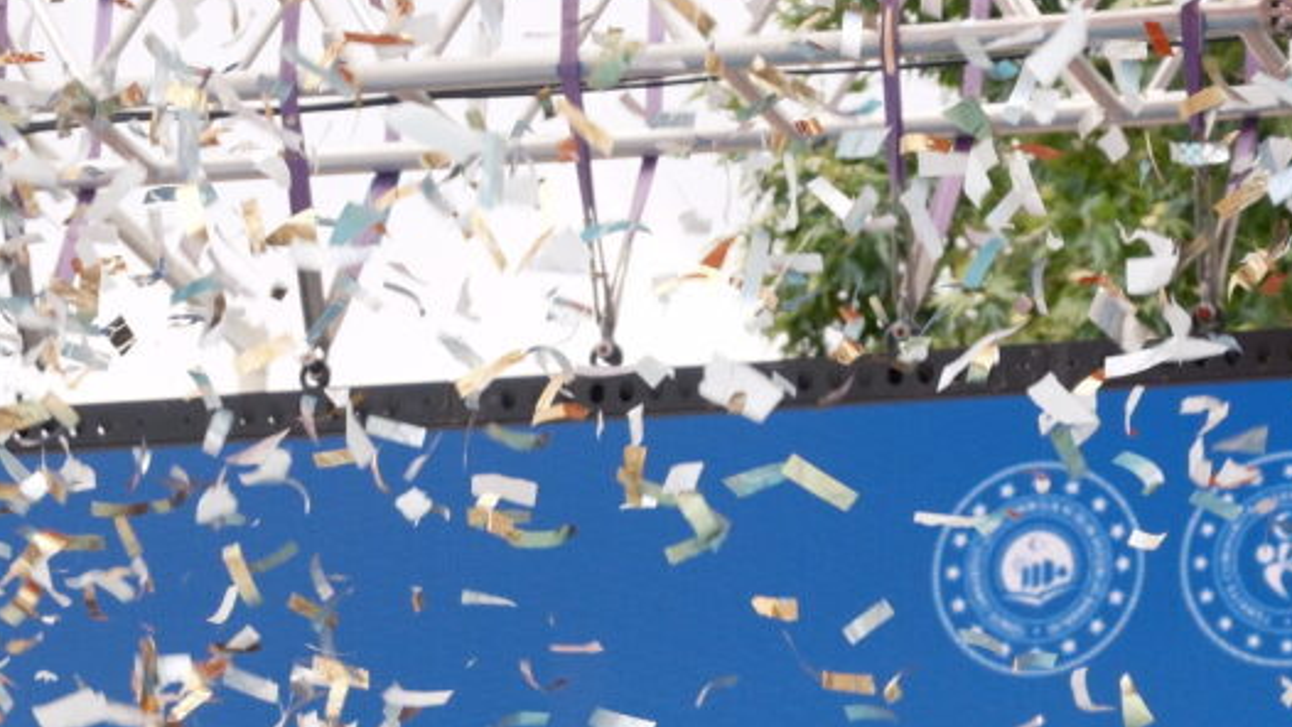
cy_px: 991
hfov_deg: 11.2
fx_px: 6544
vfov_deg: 6.3
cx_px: 1326
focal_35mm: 191
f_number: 4.8
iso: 320
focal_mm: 50
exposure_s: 1/250
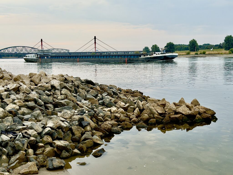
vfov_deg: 30.3
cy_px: 88
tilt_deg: -6.0
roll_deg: +1.2
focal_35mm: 48
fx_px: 323
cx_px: 116
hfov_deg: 39.7
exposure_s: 1/337
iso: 64
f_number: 1.78
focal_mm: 6.76
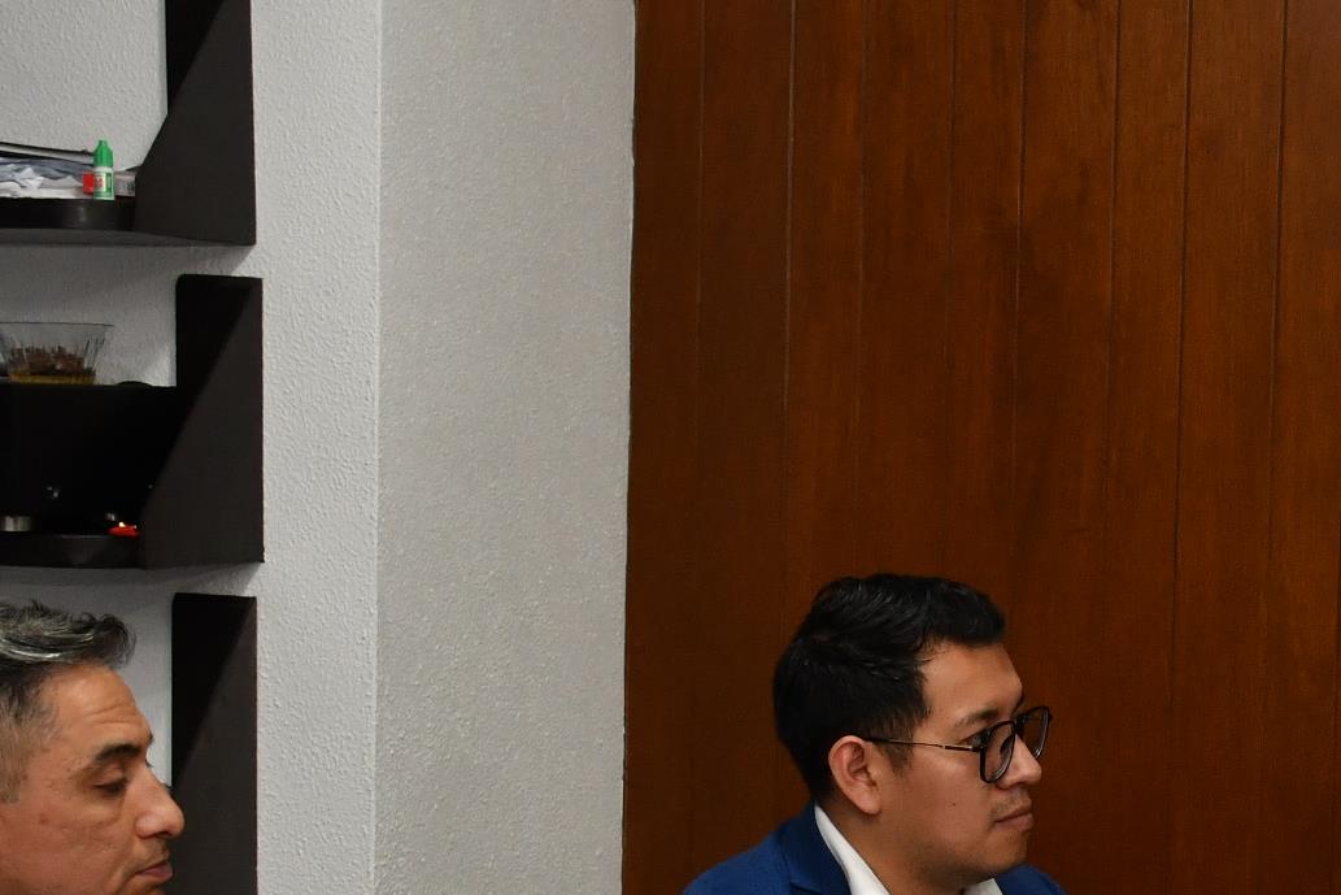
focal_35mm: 97
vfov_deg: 14.0
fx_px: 3614
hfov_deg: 20.3
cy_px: 769
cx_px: 1392
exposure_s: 1/100
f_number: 5.6
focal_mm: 24
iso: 1000
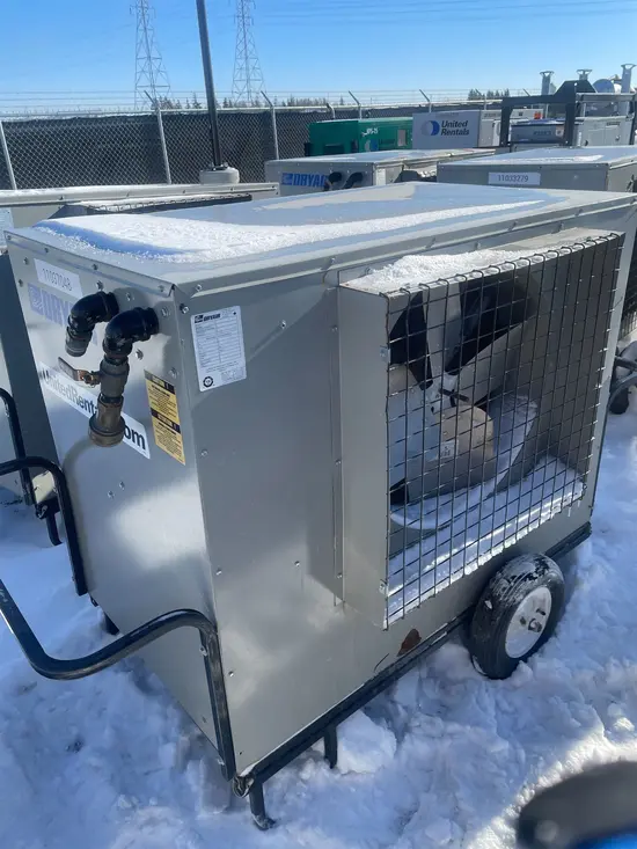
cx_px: 318
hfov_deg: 53.1
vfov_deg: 67.3
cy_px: 424
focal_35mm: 26
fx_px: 638
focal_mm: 4.2
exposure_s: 1/2506
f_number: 1.6
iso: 32
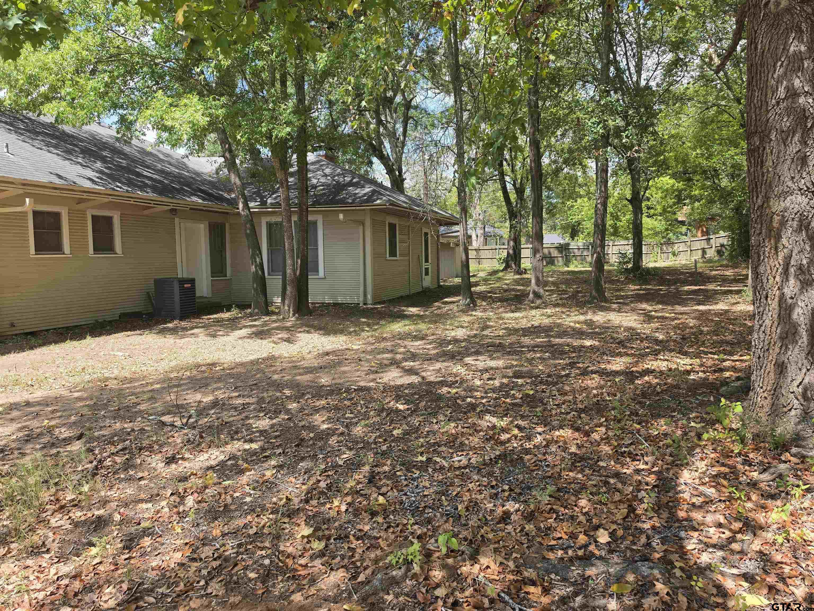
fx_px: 541
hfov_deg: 73.9
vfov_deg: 58.9
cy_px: 306
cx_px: 407
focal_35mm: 23
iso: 64
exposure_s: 1/1894
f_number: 1.4
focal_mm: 6.5
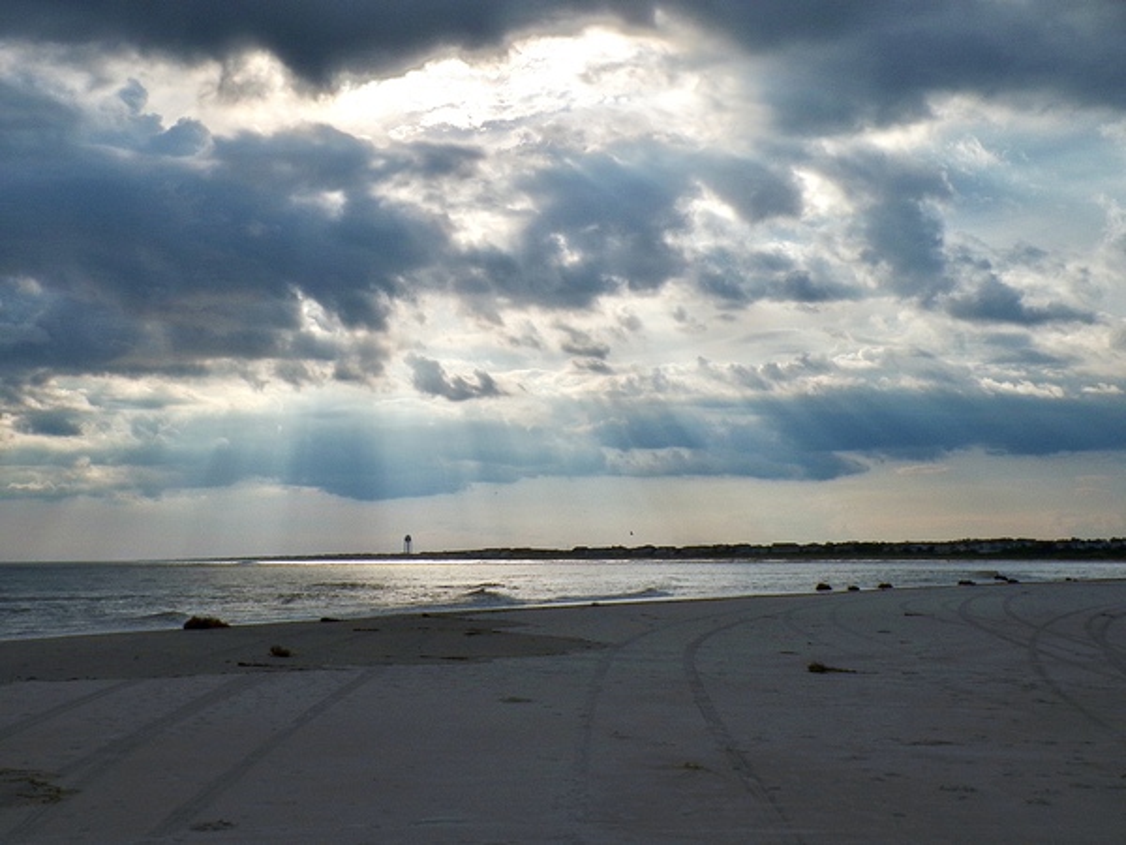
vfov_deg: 29.7
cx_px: 563
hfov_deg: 38.9
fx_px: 1594
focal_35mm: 49
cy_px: 422
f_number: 9.2
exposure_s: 1/850
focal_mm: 8.7
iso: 100
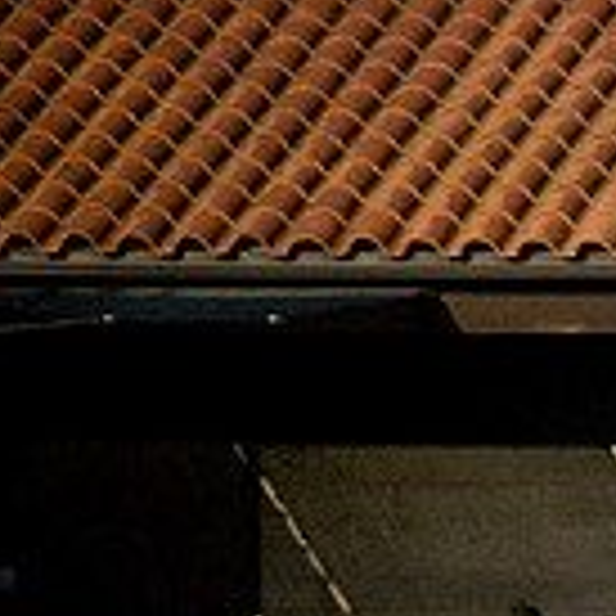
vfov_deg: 2.4
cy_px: 805
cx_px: 1205
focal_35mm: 731
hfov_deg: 2.4
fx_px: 14713
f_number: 5.6
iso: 800
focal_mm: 135
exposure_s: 1/1600
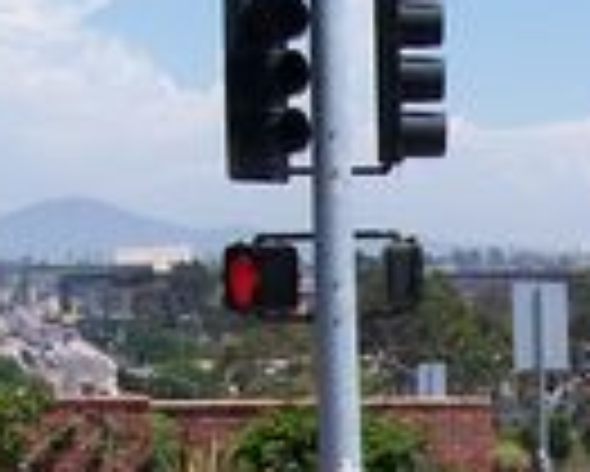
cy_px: 748
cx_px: 631
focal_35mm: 156
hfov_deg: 12.2
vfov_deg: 9.6
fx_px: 2726
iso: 80
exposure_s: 1/434
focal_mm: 7
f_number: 5.6
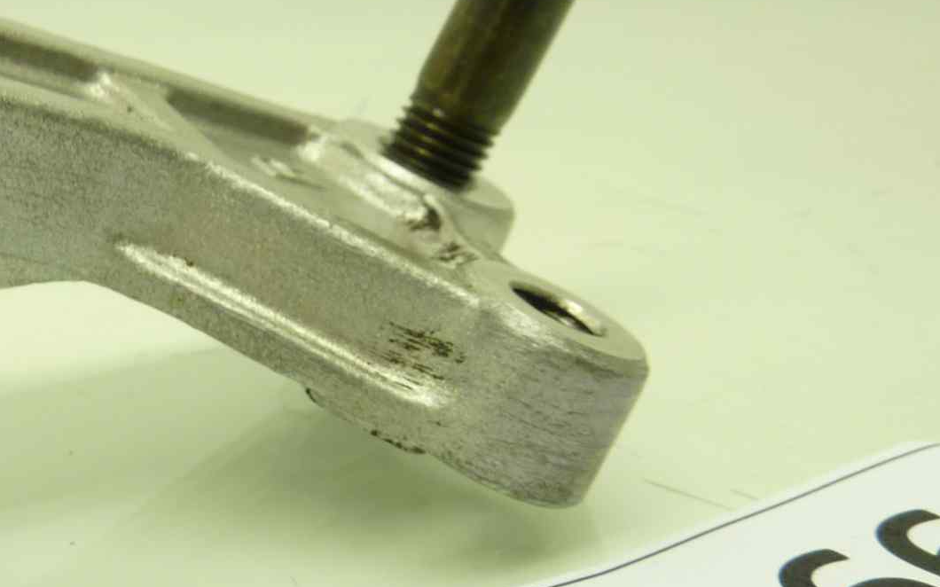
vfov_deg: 20.3
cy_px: 314
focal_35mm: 64
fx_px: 1639
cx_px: 127
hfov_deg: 30.8
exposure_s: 1/25
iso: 80
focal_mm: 4.1
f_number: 3.3
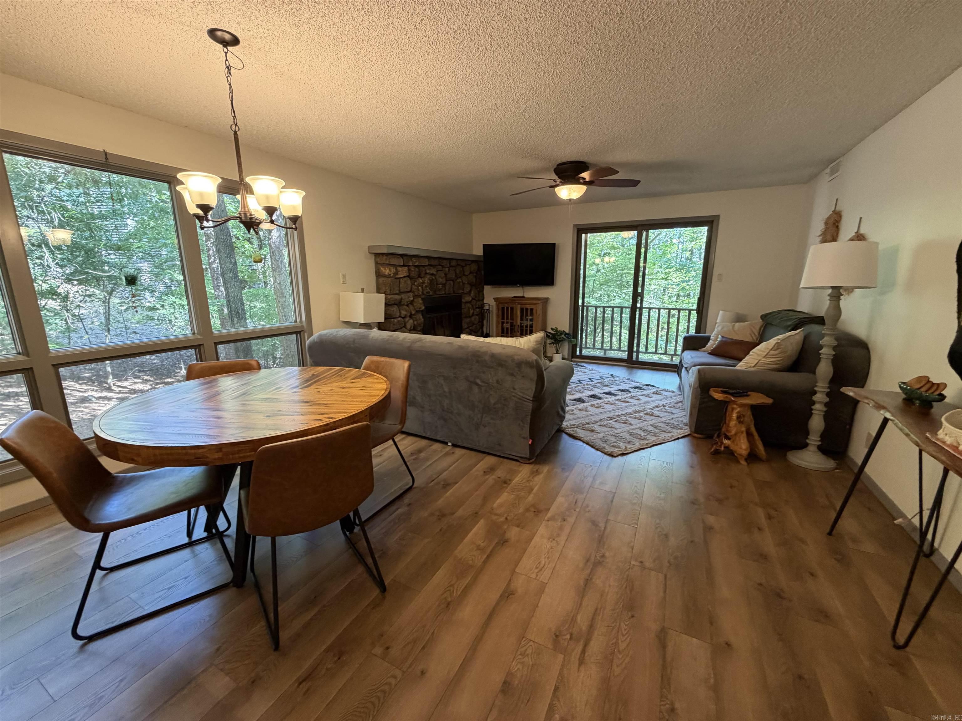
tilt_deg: -12.2
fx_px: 389
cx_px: 481
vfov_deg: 85.7
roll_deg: +1.3
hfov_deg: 102.1
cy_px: 360
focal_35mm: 14
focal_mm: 2.22
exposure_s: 1/60
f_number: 2.2
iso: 320
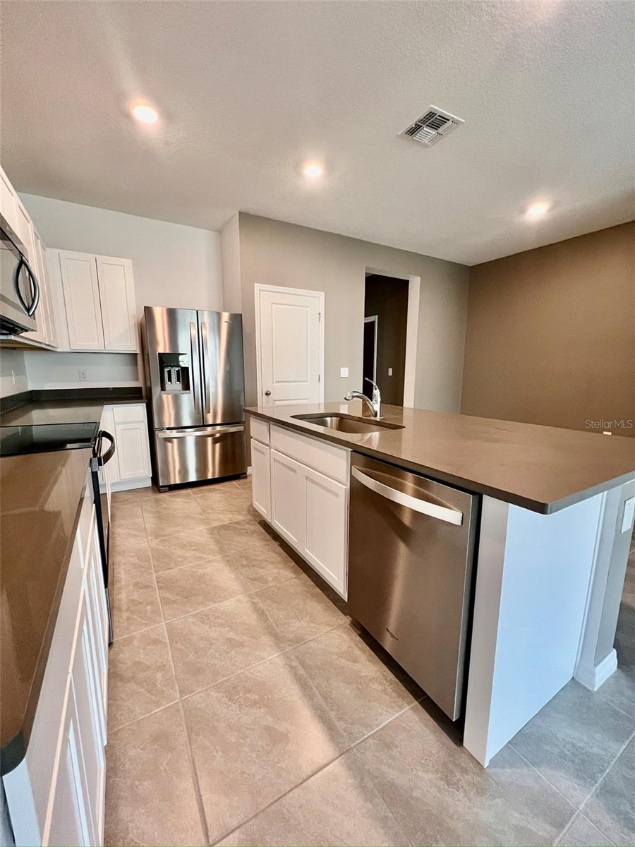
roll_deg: -0.3
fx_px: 318
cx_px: 318
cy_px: 424
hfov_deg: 89.9
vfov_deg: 106.2
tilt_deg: -8.7
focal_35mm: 13
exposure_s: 1/60
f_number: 1.8
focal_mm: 1.57
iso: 160
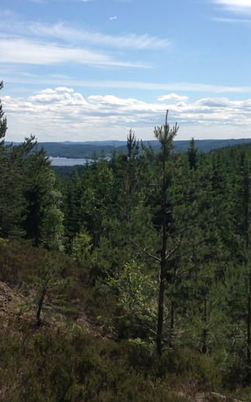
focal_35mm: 64
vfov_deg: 31.9
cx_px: 149
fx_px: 701
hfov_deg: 20.3
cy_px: 151
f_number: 2.4
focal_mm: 4.13
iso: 50
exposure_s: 1/2008
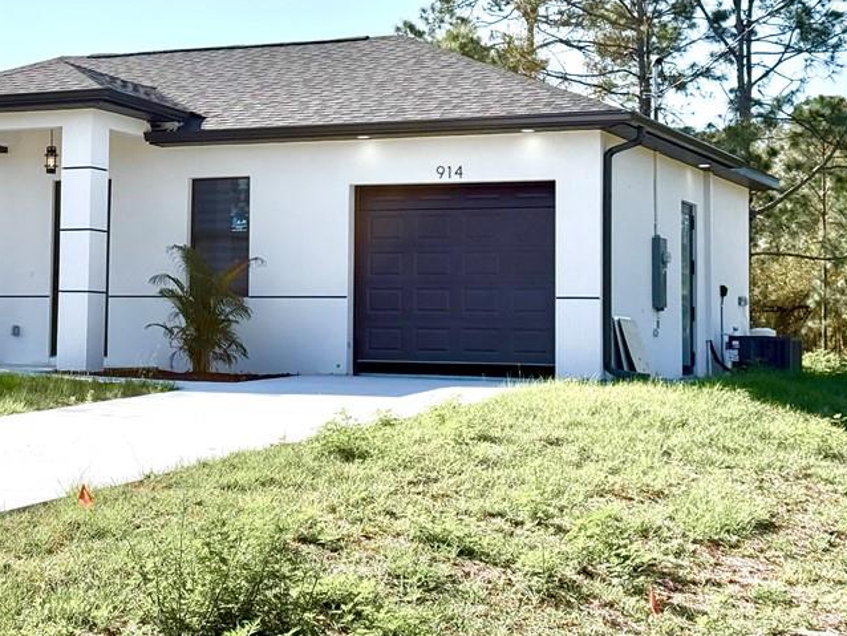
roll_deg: -0.9
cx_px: 227
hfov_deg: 25.1
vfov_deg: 19.1
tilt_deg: +5.4
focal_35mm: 77
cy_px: 200
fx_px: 1885
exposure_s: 1/6536
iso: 64
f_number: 1.78
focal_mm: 6.76
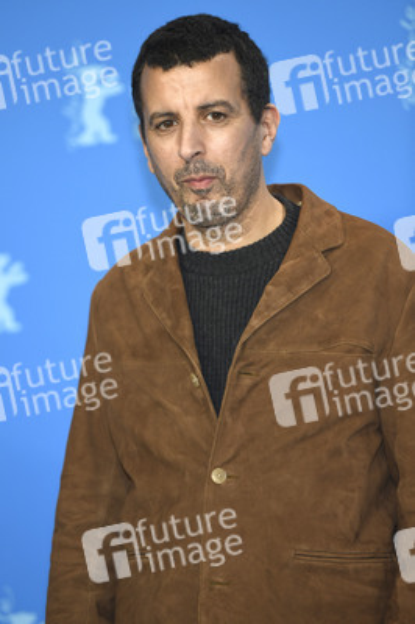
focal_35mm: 200
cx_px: 208
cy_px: 312
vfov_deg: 10.3
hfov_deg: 6.9
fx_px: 3464
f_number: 3.5
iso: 800
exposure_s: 1/320
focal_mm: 200
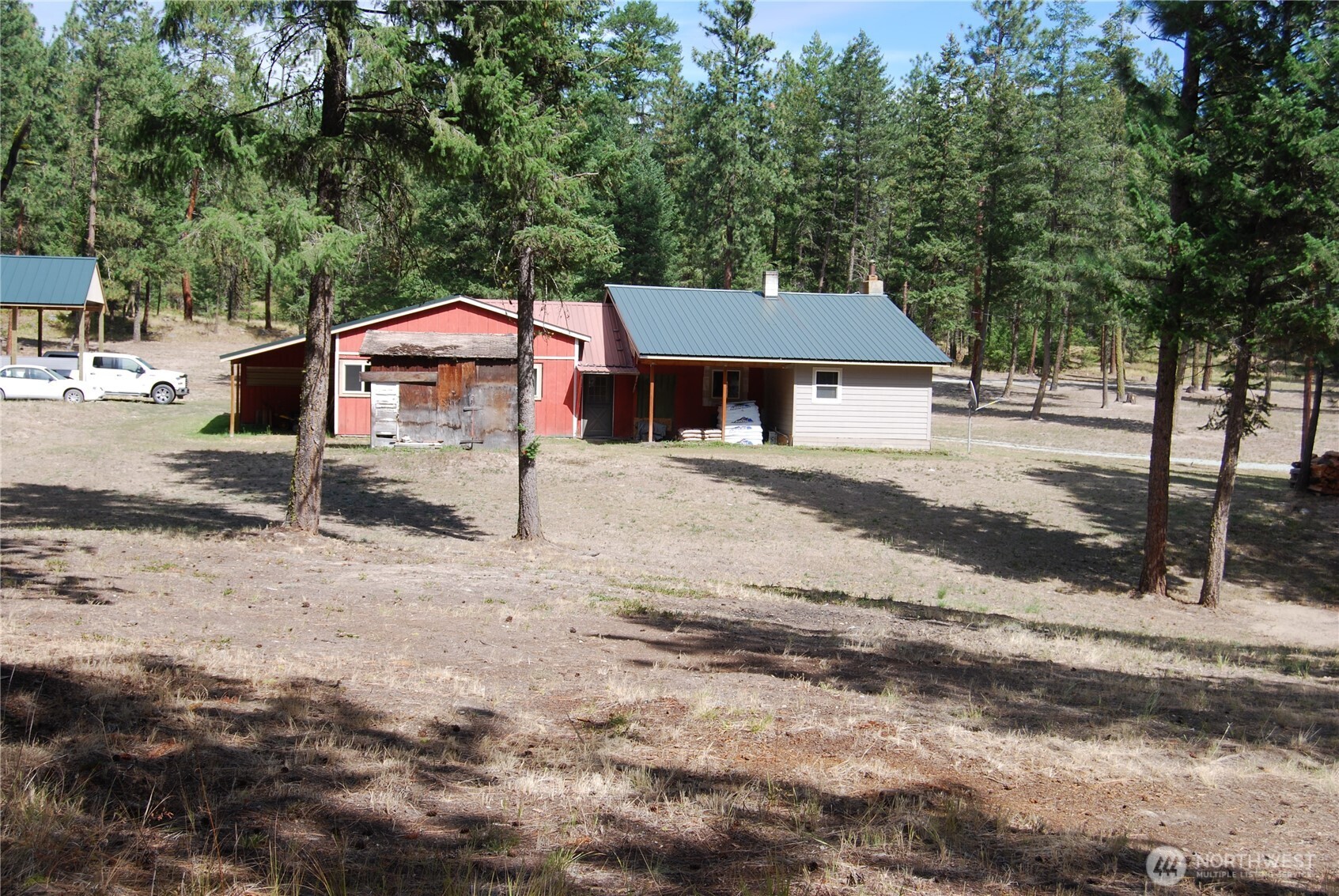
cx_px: 670
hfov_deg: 43.6
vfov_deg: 29.9
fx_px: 1676
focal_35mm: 45
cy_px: 448
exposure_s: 1/200
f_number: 7.1
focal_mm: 30
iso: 100
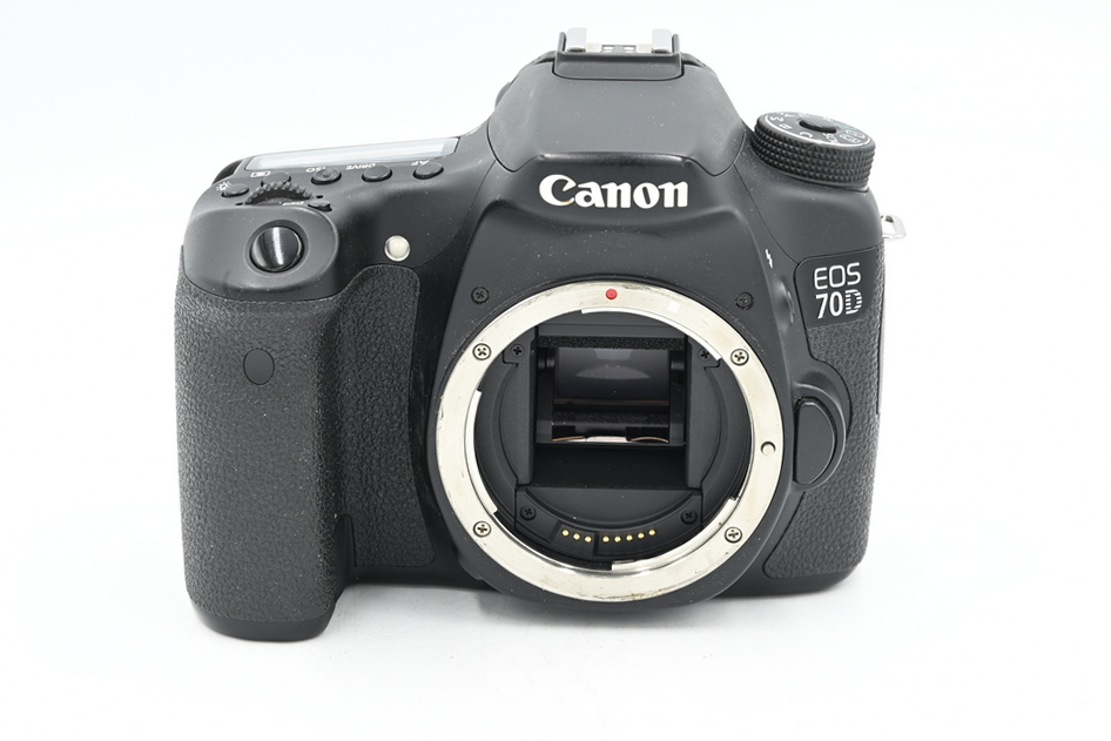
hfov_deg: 27.0
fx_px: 2315
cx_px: 556
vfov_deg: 18.2
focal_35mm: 75
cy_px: 370
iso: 200
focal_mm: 75
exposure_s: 1/13
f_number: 14
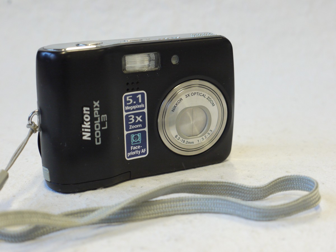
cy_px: 126
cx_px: 168
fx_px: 641
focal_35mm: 66
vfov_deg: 22.3
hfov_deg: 29.4
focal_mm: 33
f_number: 5.4
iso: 800
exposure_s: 1/60
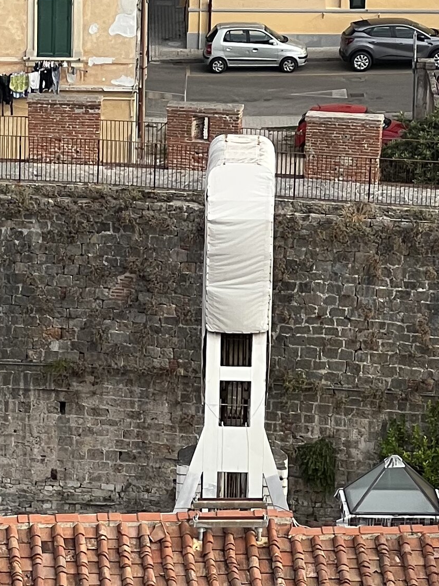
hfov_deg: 5.4
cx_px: -225
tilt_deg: -19.8
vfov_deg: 7.2
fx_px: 4650
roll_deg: +0.3
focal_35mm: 275
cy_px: 478
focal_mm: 9
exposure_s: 1/359
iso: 32
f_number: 2.8
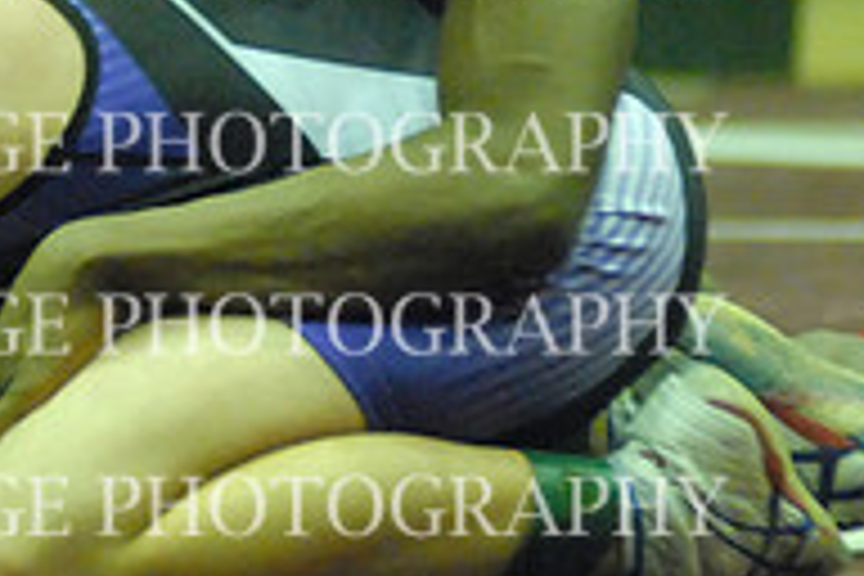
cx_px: 76
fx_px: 13595
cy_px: -130
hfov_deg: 3.6
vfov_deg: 2.4
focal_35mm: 567
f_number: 3.2
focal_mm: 125
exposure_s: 1/320
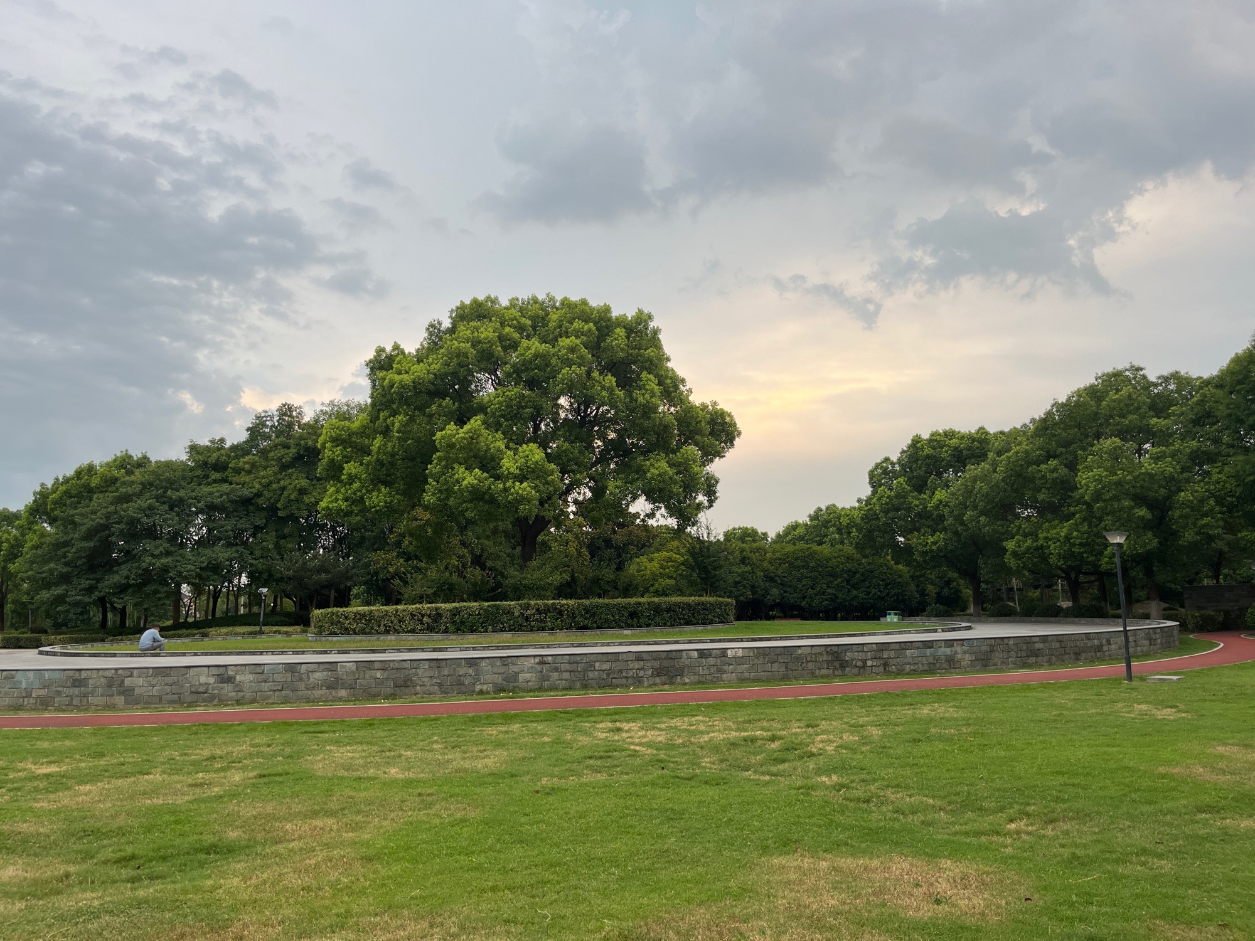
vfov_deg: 53.1
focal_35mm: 26
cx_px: 628
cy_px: 470
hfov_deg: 67.3
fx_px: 943
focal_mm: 5.1
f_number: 1.6
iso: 32
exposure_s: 1/135
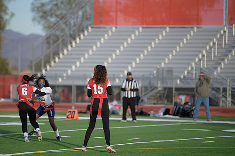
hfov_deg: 8.9
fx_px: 1514
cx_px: 100
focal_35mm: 232
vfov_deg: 5.9
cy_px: 79
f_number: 2.8
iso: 640
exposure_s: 1/4000
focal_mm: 200
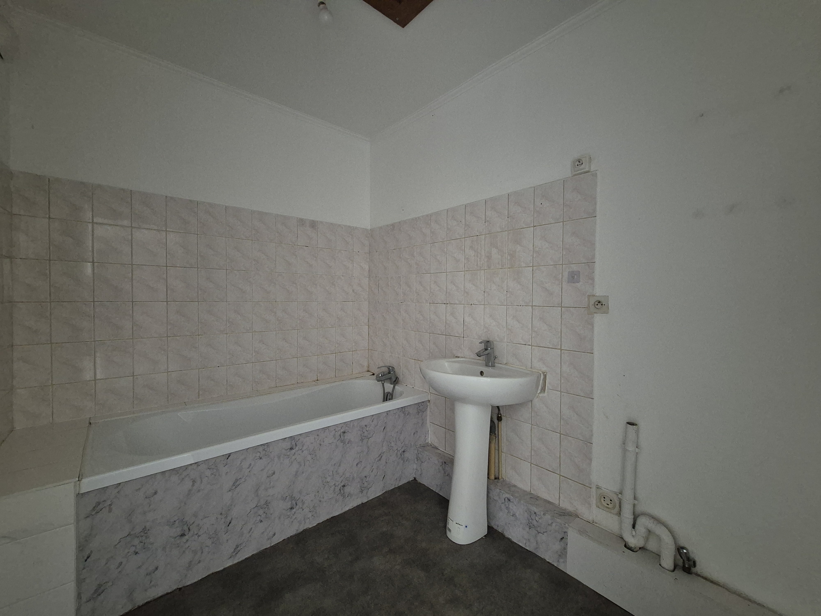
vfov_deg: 89.9
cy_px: 308
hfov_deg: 106.2
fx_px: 308
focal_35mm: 13
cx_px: 410
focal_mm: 2.2
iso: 1250
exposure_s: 1/33
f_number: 2.2
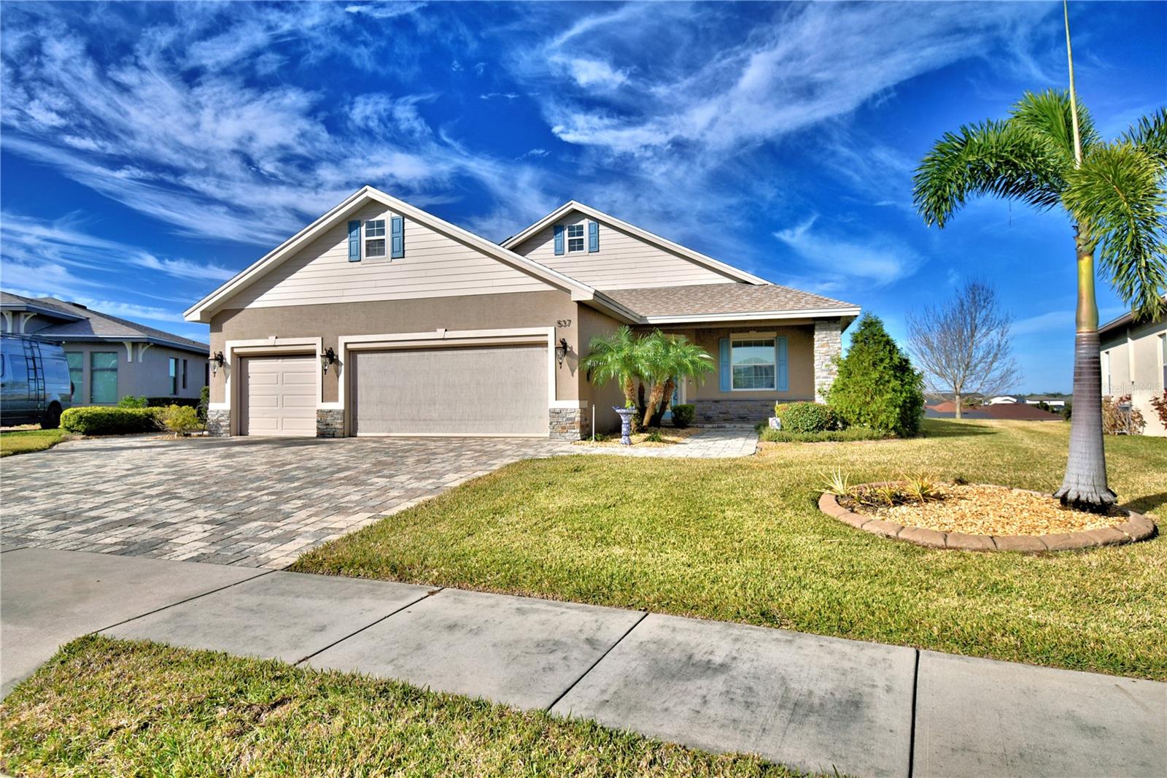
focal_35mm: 19
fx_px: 616
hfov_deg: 86.9
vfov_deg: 64.5
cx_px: 584
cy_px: 389
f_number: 5
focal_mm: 13
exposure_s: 1/1600
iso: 100
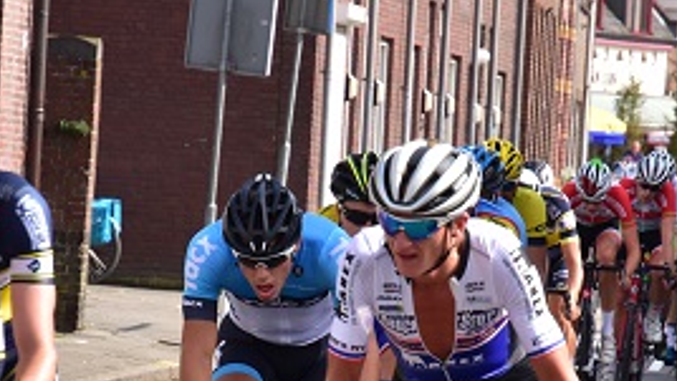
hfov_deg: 4.4
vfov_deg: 2.5
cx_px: 333
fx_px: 8836
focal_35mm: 492
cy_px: 313
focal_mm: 140
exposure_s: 1/250
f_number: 10
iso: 400
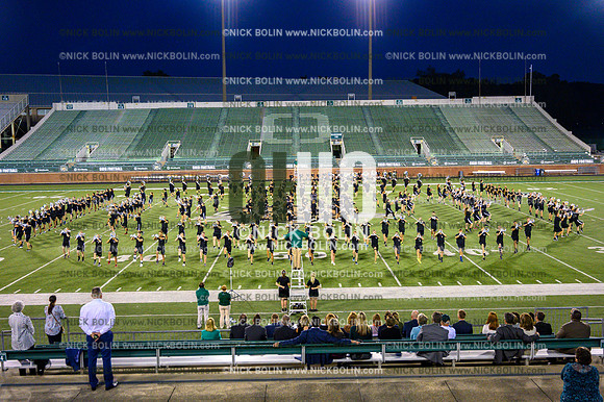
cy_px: 201
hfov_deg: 53.2
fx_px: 604
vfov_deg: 36.8
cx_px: 302
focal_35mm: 36
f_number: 4
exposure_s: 1/1000
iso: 4000
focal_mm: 36
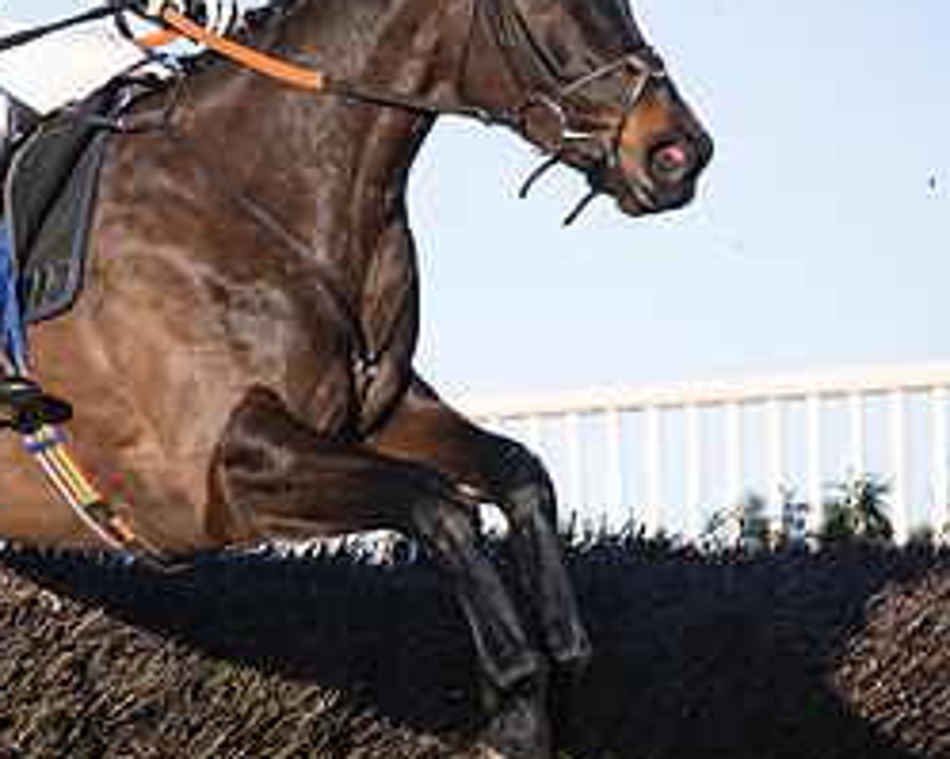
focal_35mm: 275
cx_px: 374
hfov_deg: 7.0
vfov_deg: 5.6
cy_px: 421
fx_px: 7729
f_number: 2.8
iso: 100
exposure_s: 1/2000
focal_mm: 70
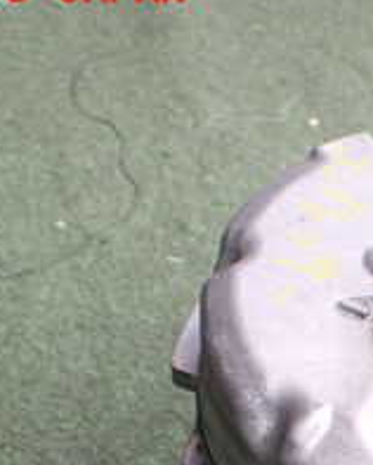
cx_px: 465
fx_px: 1226
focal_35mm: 89
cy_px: 489
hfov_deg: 16.5
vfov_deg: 20.6
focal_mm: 5.4
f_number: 2.3
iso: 250
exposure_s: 1/125
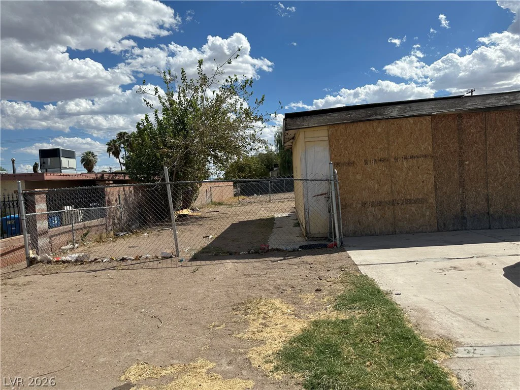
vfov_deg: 56.8
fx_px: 361
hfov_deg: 71.6
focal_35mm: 24
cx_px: 260
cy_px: 195
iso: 80
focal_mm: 6.86
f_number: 1.78
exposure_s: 1/7042
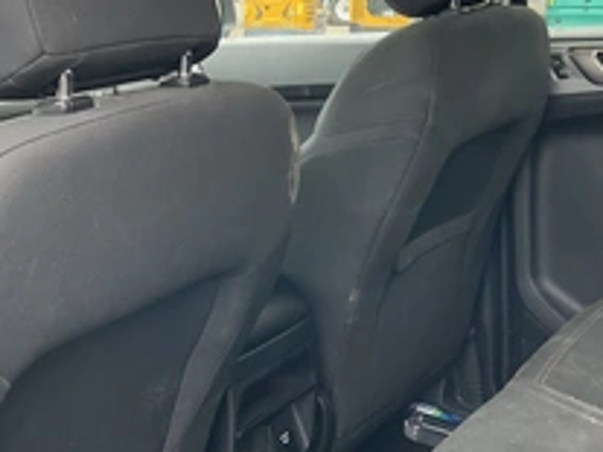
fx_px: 975
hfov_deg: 33.8
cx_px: 163
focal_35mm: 56
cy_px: 82
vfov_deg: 25.6
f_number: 1.8
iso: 64
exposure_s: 1/107
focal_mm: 3
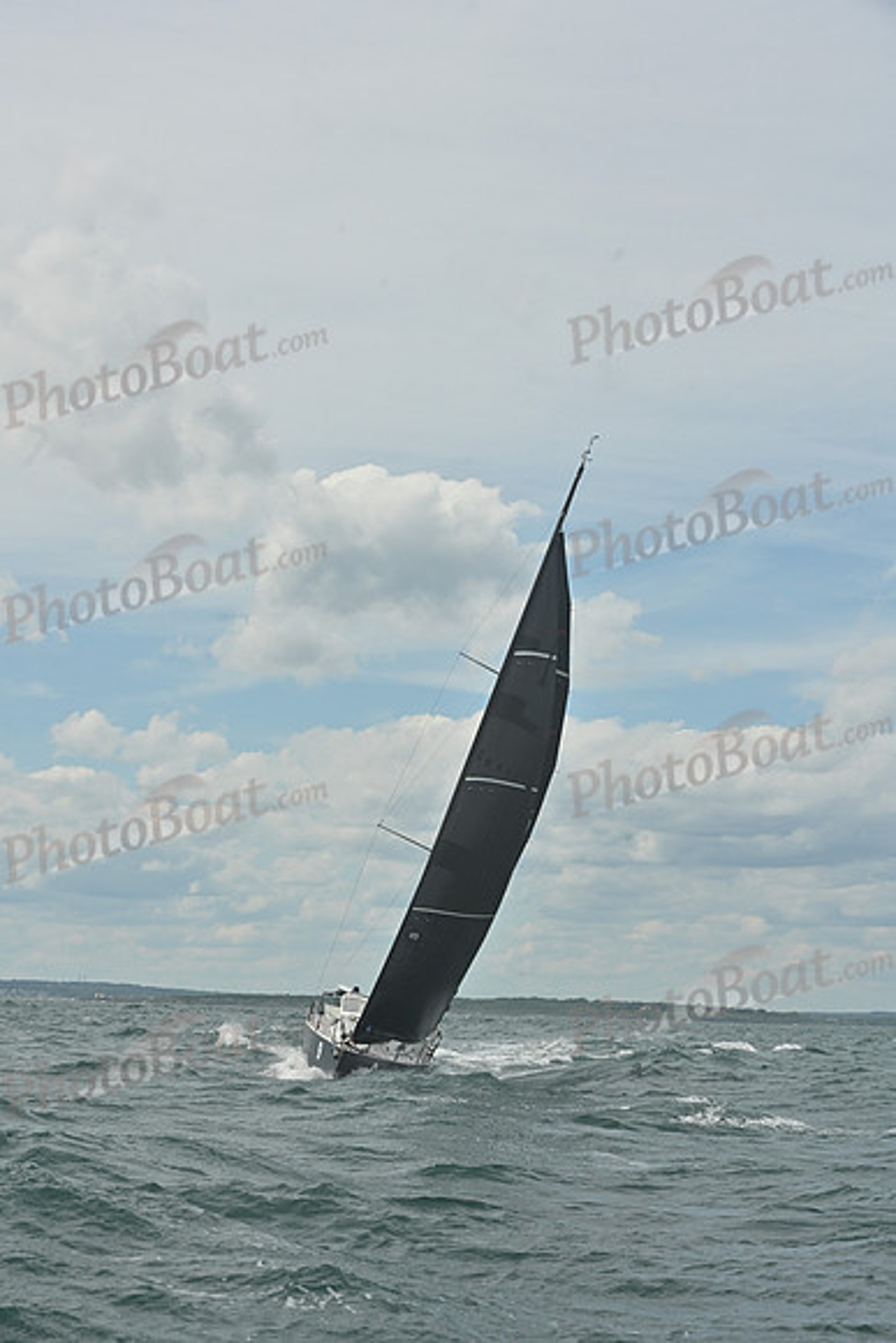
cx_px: 448
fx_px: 2612
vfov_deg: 28.8
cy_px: 672
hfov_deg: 19.5
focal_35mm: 70
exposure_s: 1/1250
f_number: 13
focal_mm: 70
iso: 320
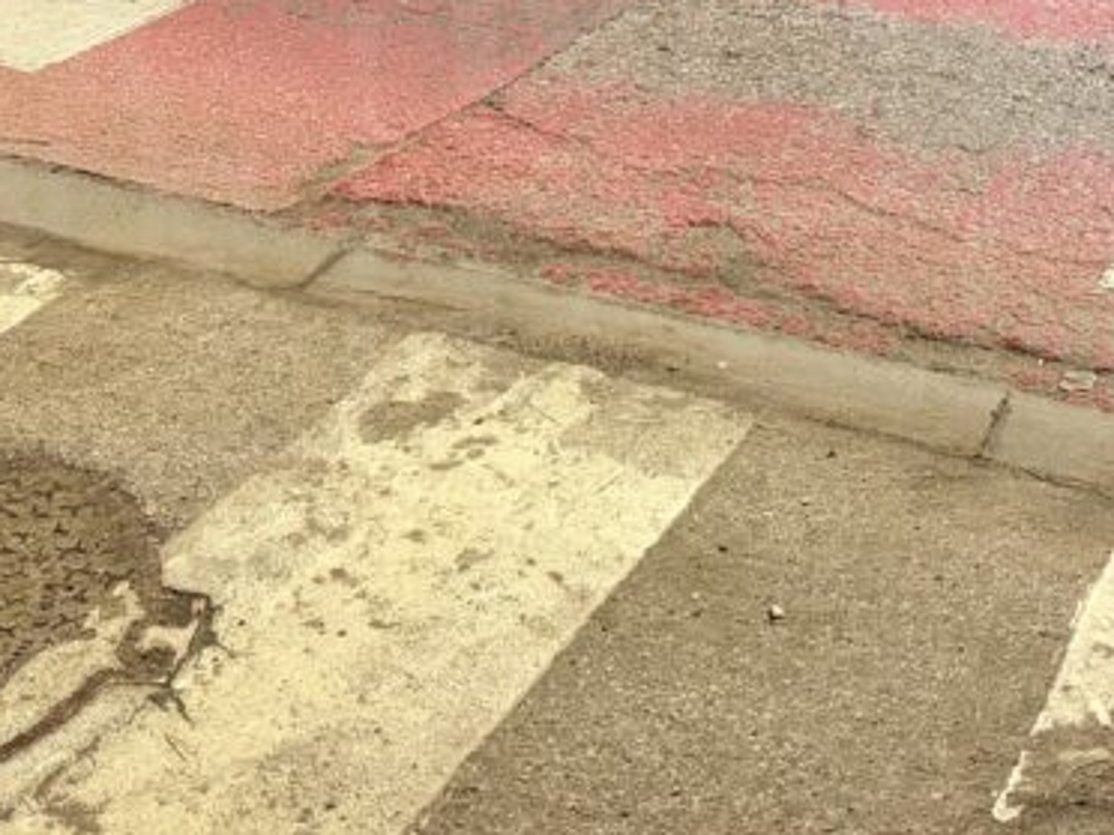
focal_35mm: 66
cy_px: -215
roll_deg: -2.6
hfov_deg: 28.6
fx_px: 2124
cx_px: 925
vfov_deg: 20.5
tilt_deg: -17.0
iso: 640
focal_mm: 6.76
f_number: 1.78
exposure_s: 1/50
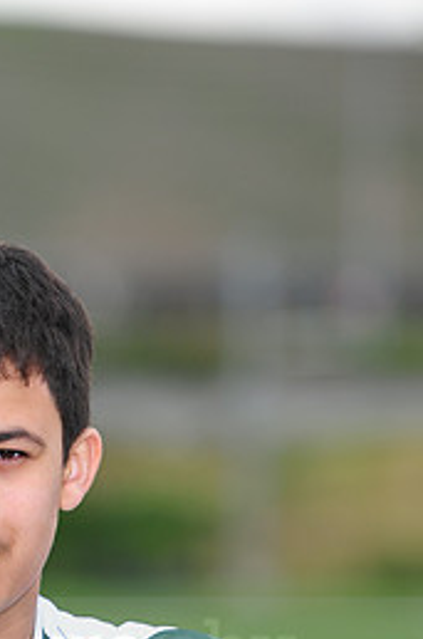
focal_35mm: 394
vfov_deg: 5.2
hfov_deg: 3.5
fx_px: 6972
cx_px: -27
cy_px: 632
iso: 200
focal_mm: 175
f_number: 4.5
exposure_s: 1/320
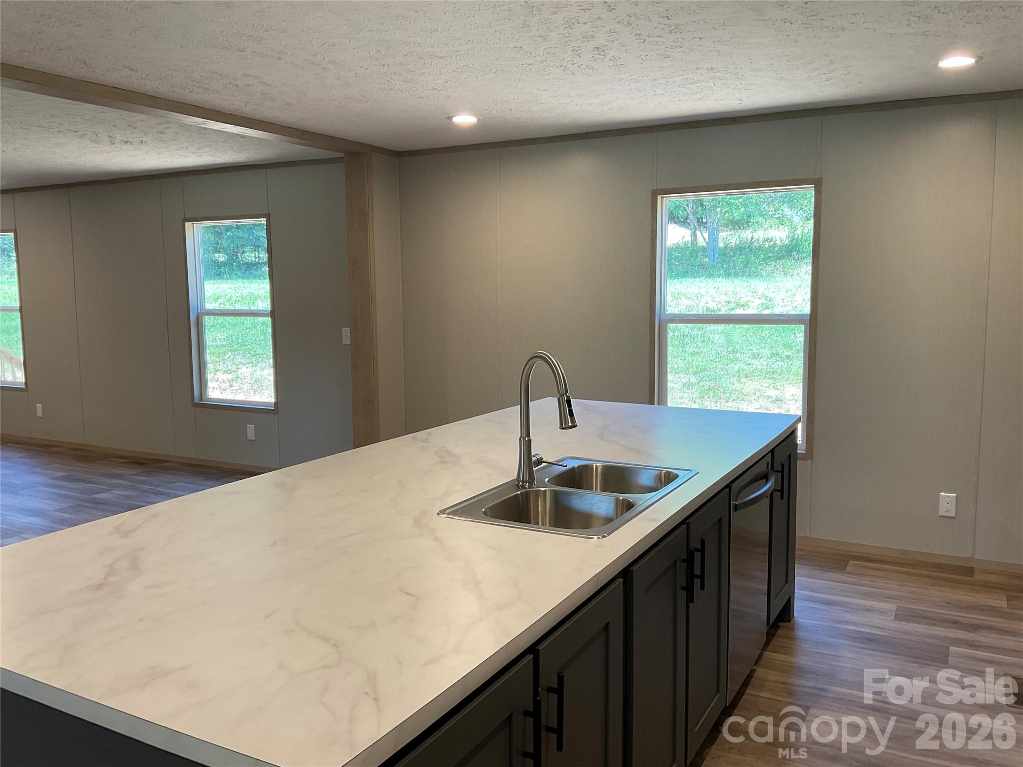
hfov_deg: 61.7
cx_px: 512
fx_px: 857
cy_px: 384
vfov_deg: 48.2
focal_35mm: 29
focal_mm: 3
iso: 32
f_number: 1.8
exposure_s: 1/60
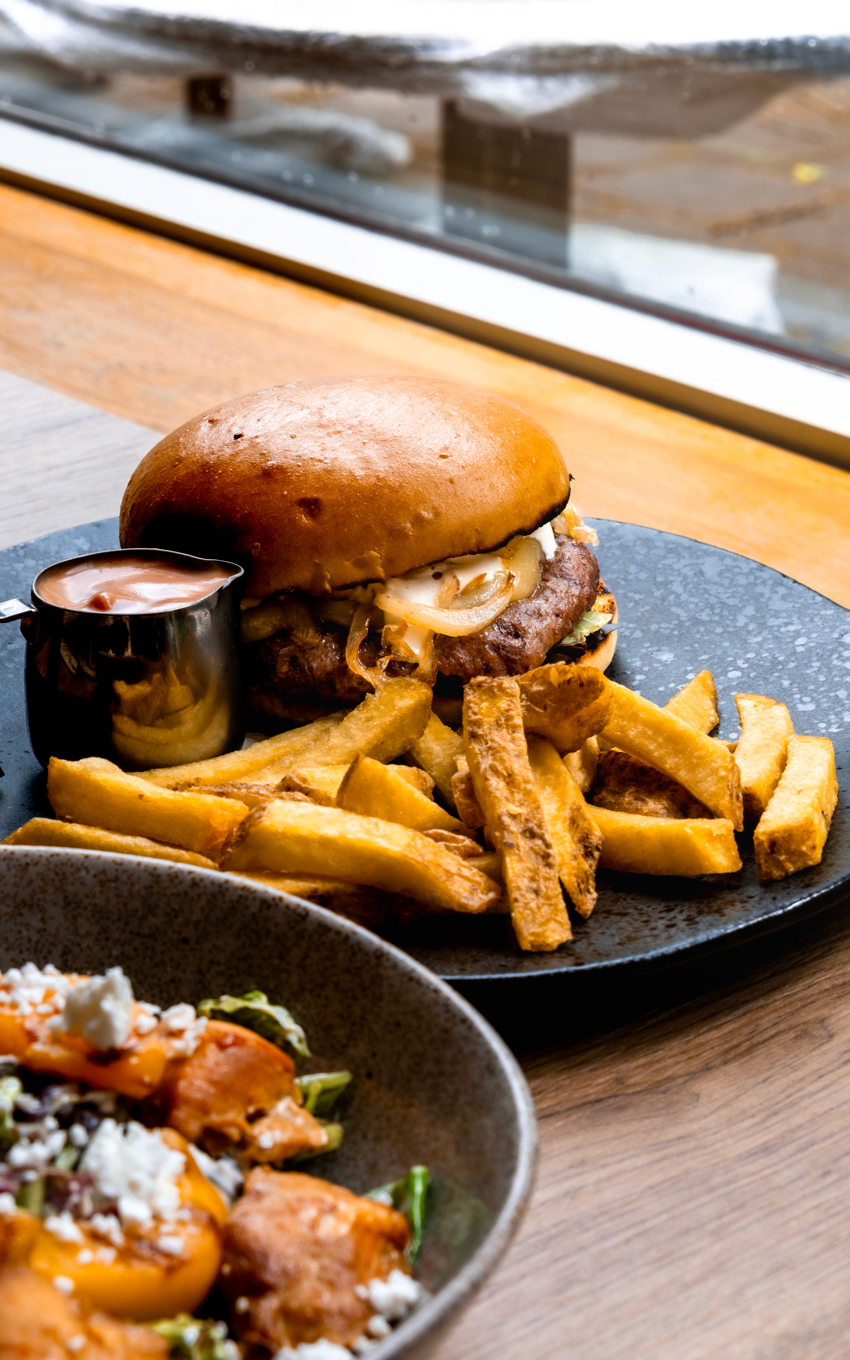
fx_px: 3151
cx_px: 424
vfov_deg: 24.4
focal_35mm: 85
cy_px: 678
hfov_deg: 15.4
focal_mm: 55
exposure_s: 1/100
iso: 400
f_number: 11
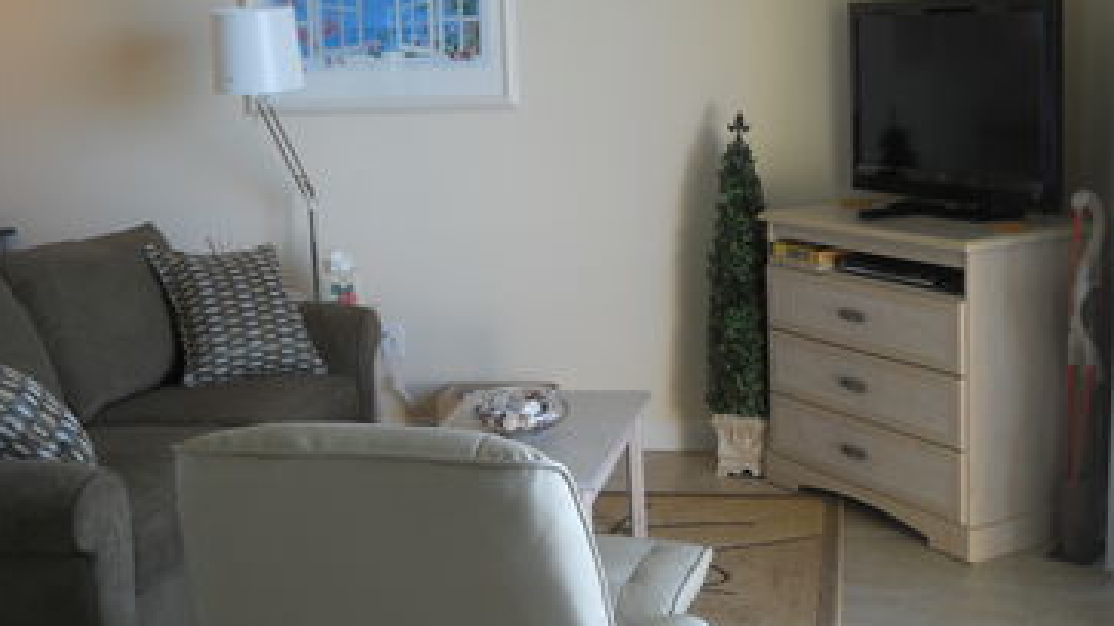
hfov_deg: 39.2
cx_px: 552
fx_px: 1565
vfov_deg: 22.6
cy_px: 298
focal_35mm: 53
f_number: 3.3
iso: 80
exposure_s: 1/30
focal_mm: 7.88
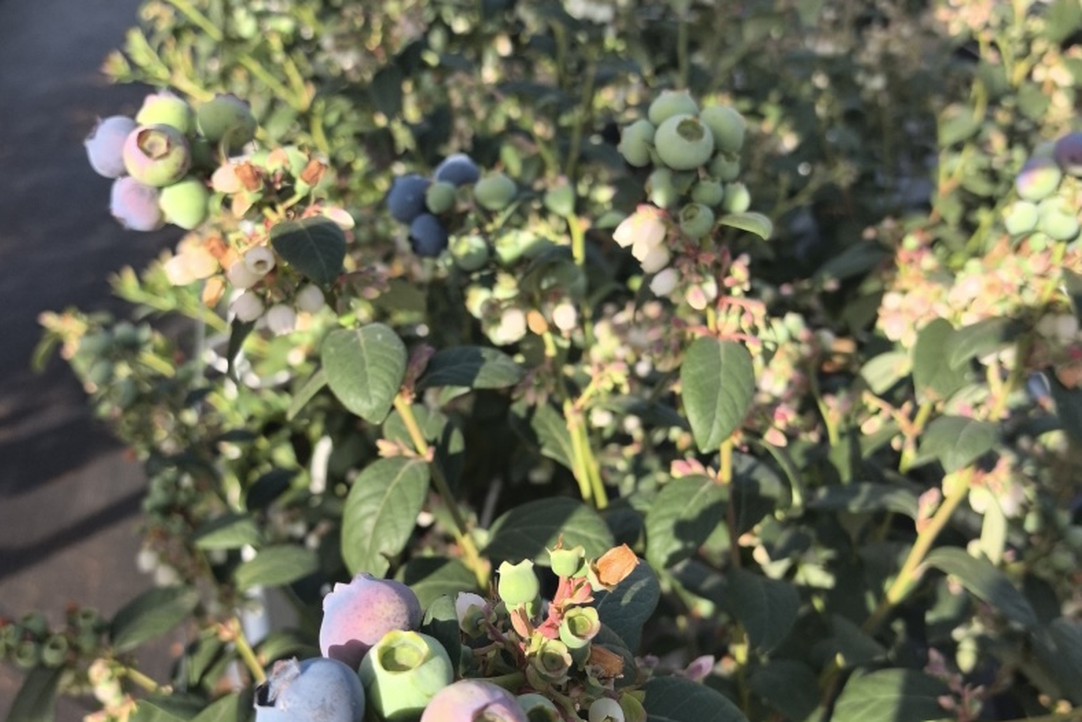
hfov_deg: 50.7
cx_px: 536
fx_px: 1142
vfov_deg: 34.9
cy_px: 447
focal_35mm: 38
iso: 50
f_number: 2
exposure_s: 1/910
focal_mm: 6.98
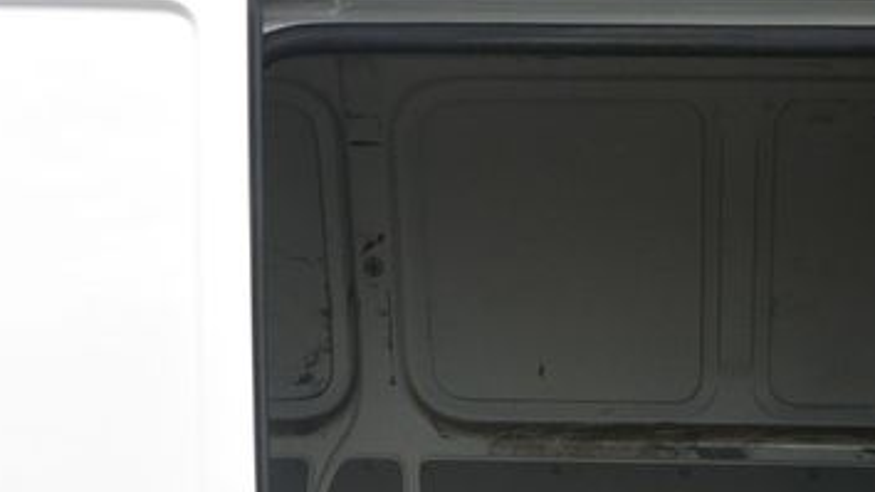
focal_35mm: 94
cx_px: 714
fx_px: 2181
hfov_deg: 22.4
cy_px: 825
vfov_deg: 12.0
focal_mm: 11.8
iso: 160
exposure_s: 1/800
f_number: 4.5
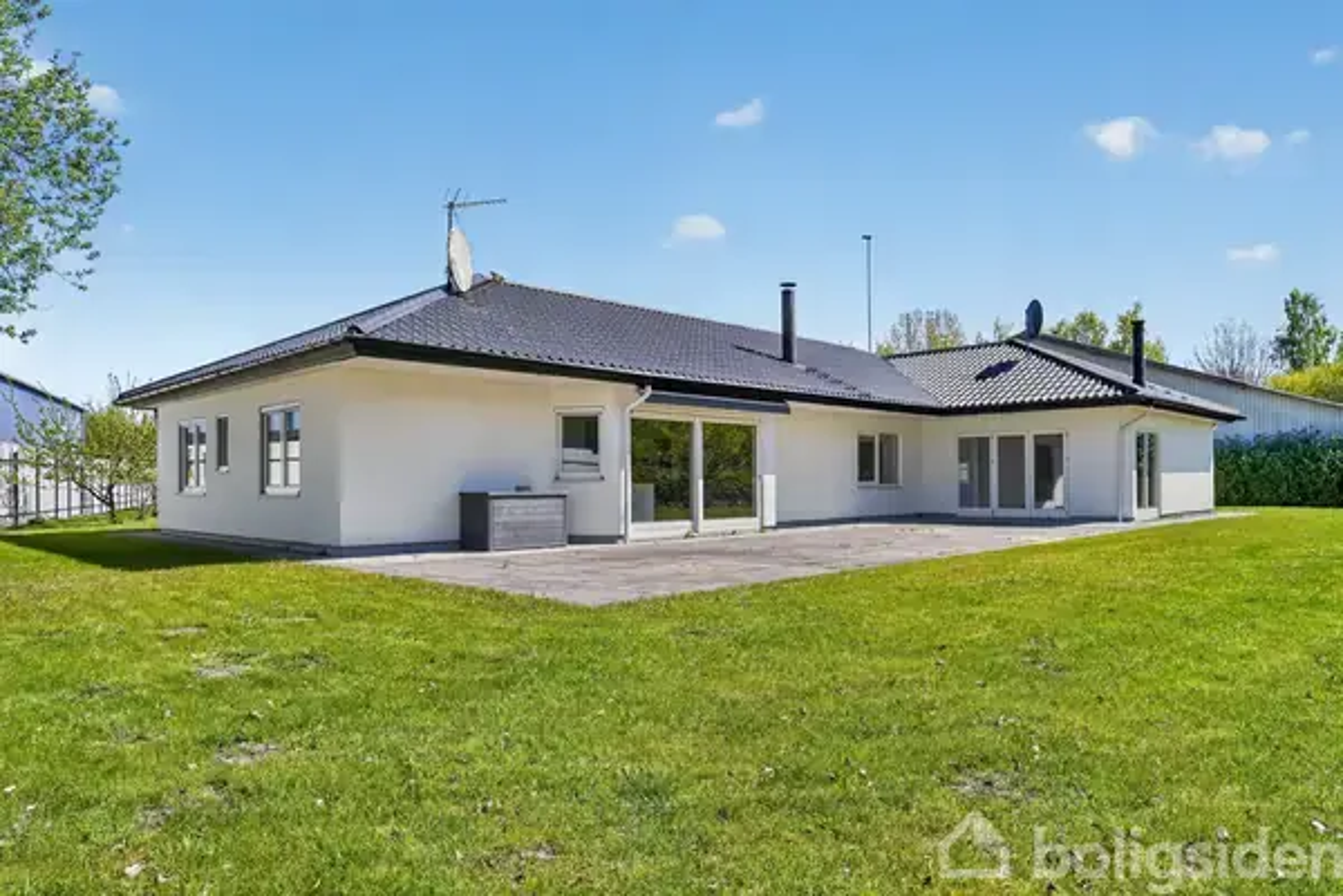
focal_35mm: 23
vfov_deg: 55.1
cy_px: 448
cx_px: 672
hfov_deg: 76.1
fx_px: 858
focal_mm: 23
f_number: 8
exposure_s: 1/200
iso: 400
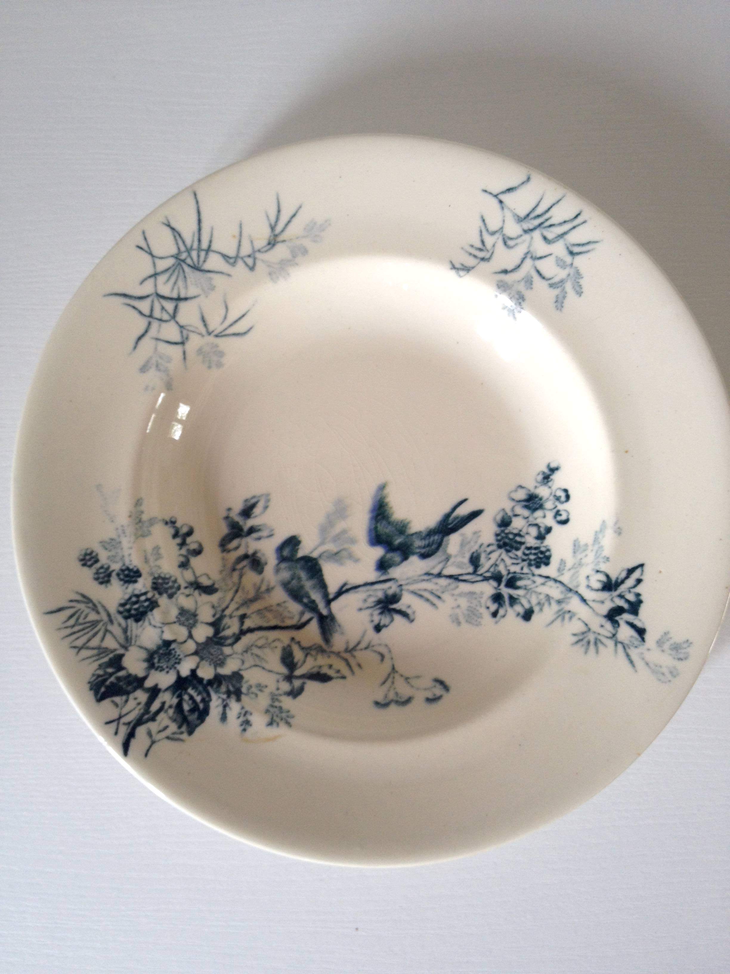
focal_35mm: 35
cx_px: 365
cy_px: 487
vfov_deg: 52.6
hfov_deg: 40.7
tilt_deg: -85.3
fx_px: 984
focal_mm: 4.28
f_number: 2.4
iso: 80
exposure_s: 1/20
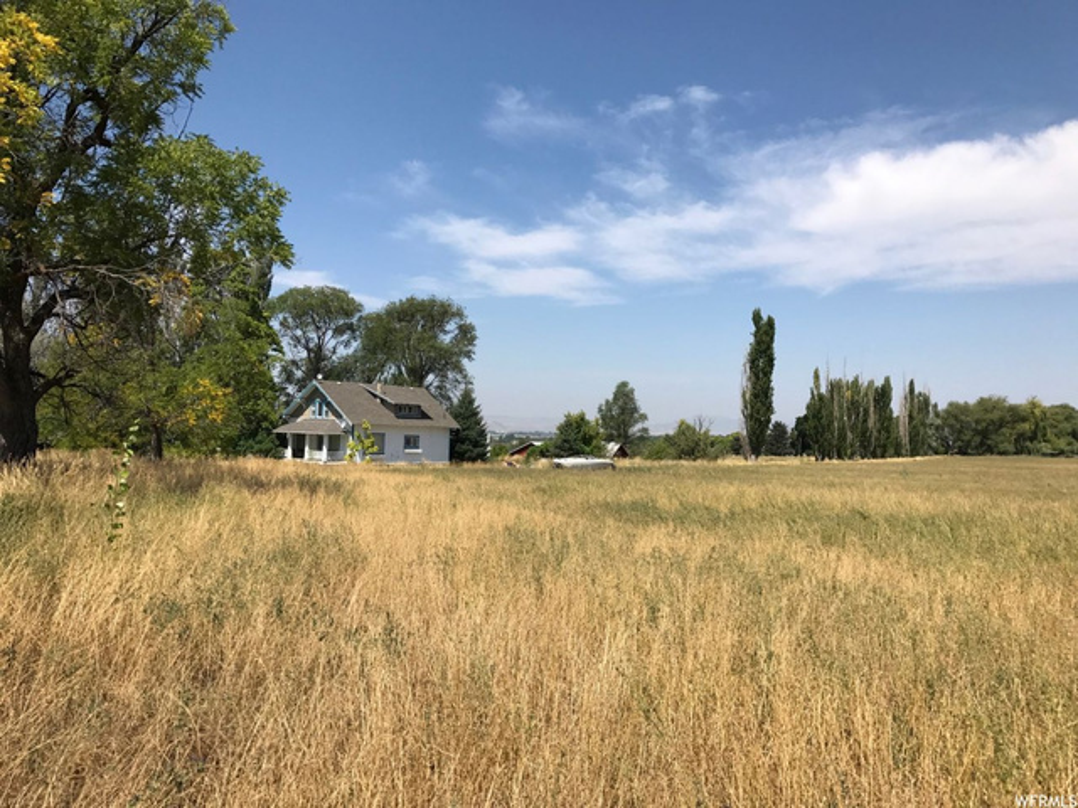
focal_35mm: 28
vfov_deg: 49.7
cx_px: 539
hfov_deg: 63.4
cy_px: 404
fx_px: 872
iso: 20
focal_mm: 3.99
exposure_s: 1/2817
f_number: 1.8
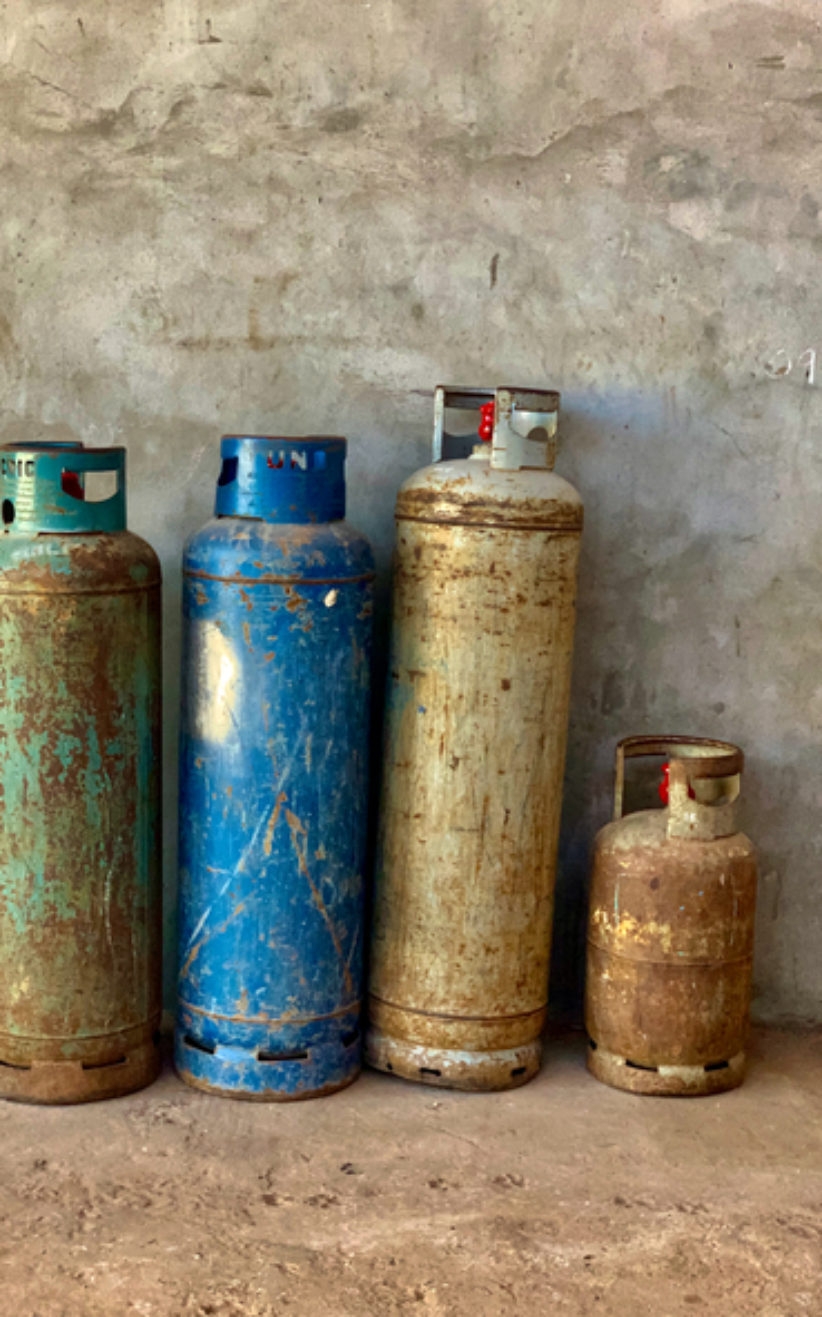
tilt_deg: -8.7
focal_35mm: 56
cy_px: 653
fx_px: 2009
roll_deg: +0.1
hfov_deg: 23.1
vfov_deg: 36.3
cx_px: 327
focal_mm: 6
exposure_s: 1/122
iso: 100
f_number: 2.4
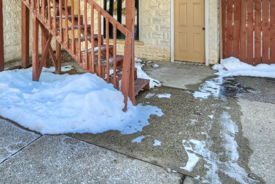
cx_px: 76
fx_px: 237
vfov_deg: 38.9
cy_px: 13
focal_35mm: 31
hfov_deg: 57.8
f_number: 11
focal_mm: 14
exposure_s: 1/25
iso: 100
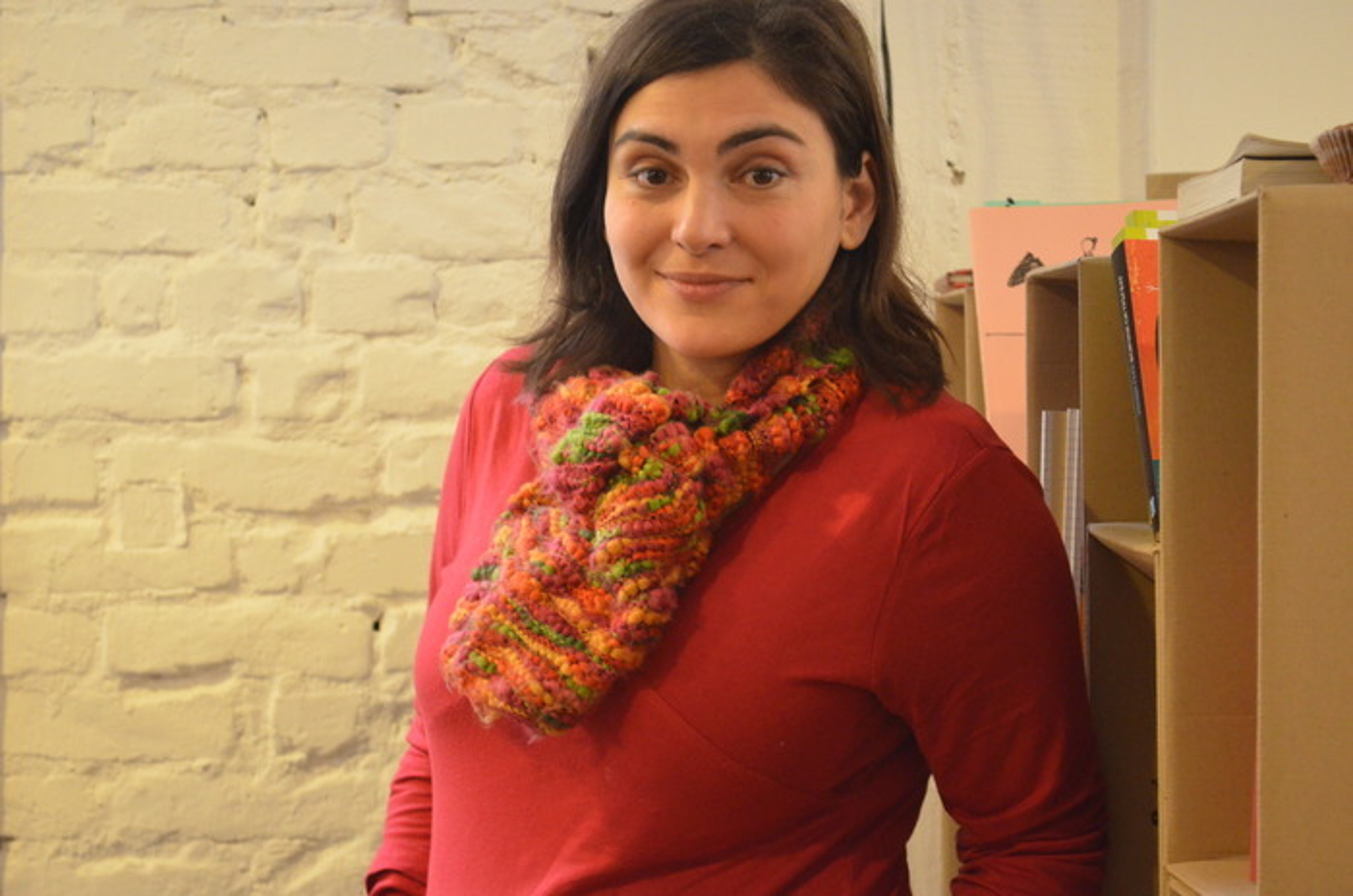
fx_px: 3095
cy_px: 448
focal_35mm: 82
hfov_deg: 24.7
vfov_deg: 16.5
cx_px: 676
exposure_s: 1/25
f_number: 5.6
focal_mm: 55
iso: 3200
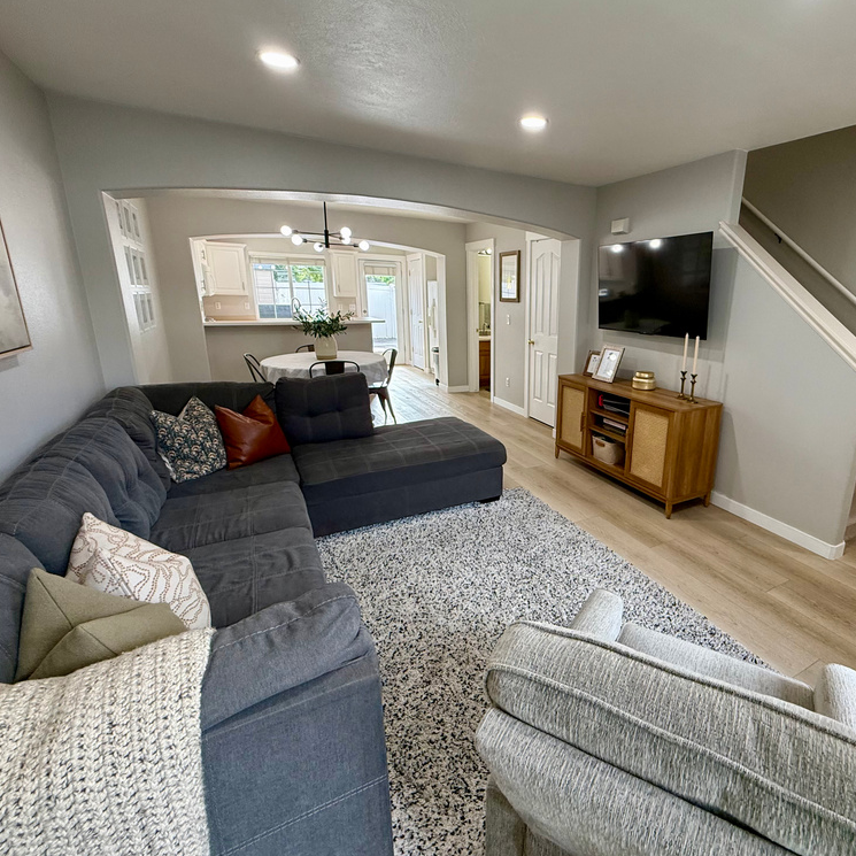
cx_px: 542
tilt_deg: -14.8
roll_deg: -2.2
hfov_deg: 82.2
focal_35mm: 17
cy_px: 418
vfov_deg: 84.0
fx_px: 476
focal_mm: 2.22
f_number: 2.2
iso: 250
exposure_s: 1/120
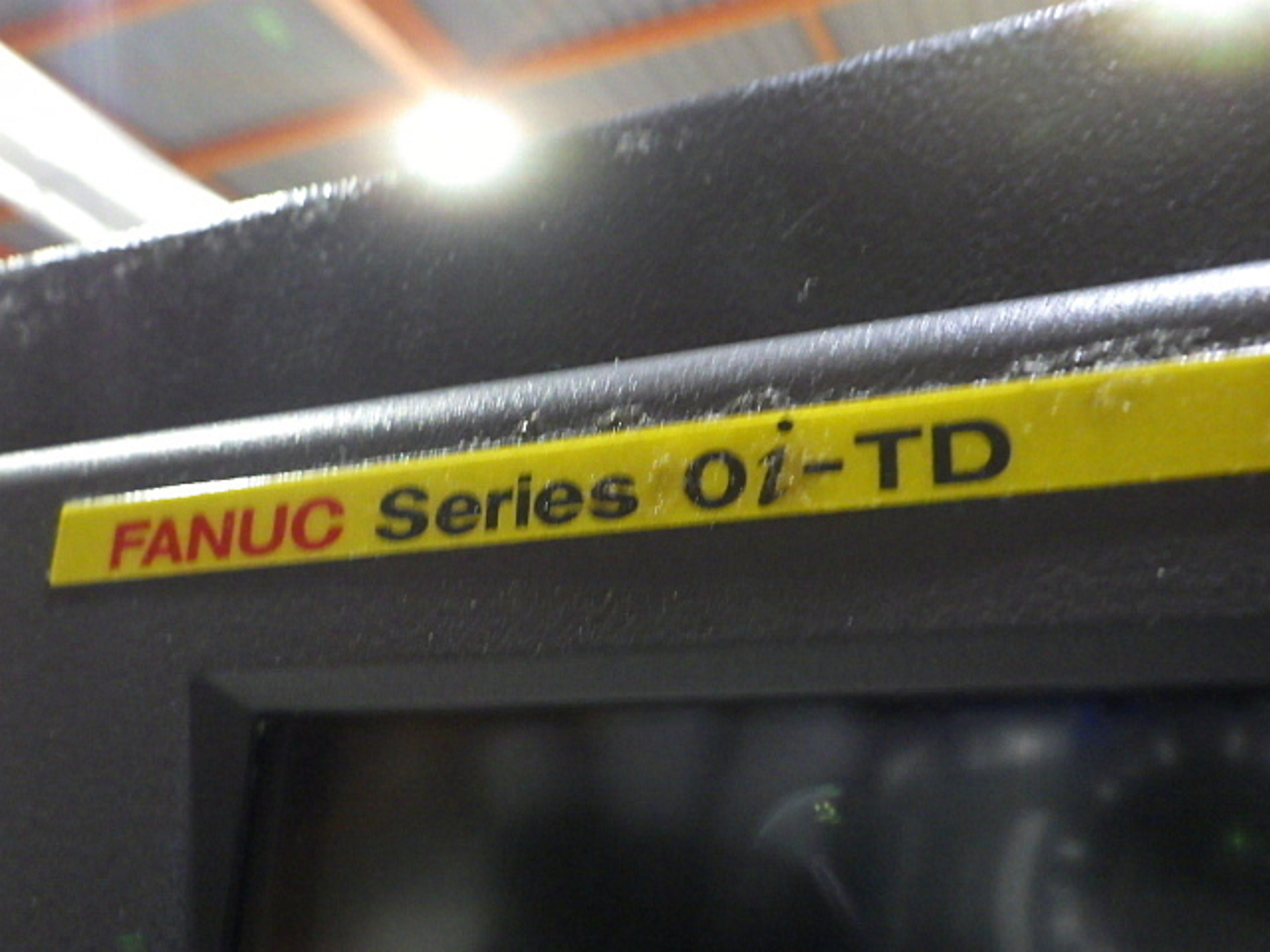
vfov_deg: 41.8
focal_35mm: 34
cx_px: 635
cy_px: 476
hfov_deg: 54.0
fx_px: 1247
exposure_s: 1/15
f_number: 3.8
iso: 1600
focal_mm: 6.1
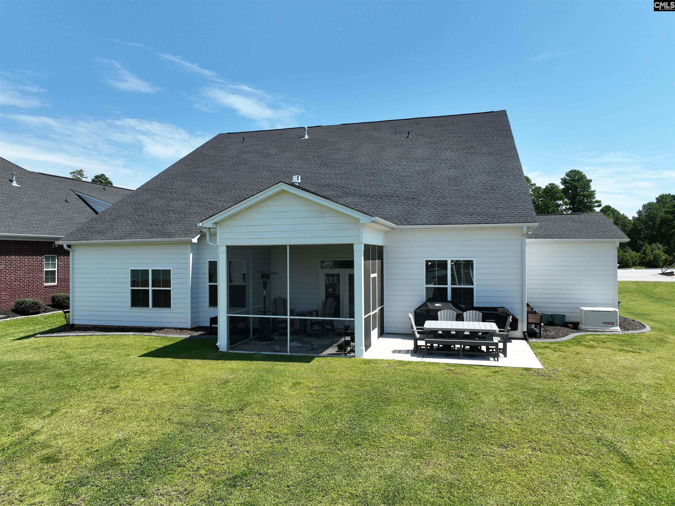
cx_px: 338
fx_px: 468
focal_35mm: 24
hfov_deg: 71.6
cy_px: 253
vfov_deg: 56.8
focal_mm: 12.29
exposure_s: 1/1600
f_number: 2.8
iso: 100
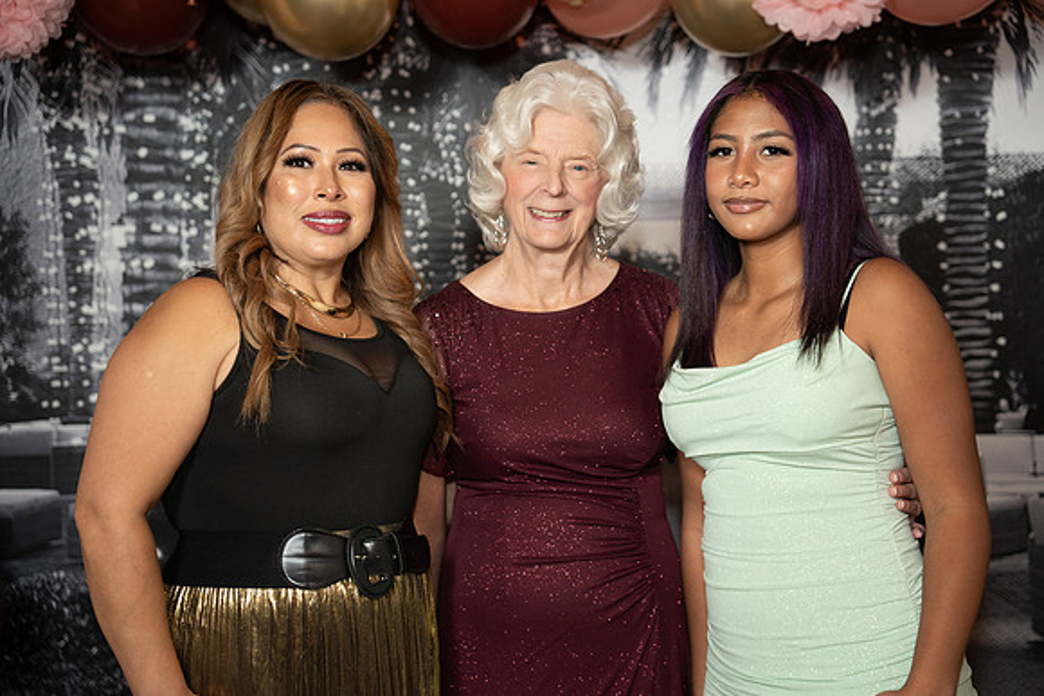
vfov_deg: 23.4
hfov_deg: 34.5
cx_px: 522
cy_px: 348
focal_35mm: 58
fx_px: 1679
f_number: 2.8
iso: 1000
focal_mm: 57.9
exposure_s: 1/160
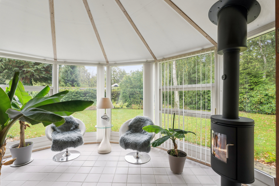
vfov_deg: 70.4
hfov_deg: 93.2
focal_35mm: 17
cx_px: 133
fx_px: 132
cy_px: 93
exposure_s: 1/13
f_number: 10
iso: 200
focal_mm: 16
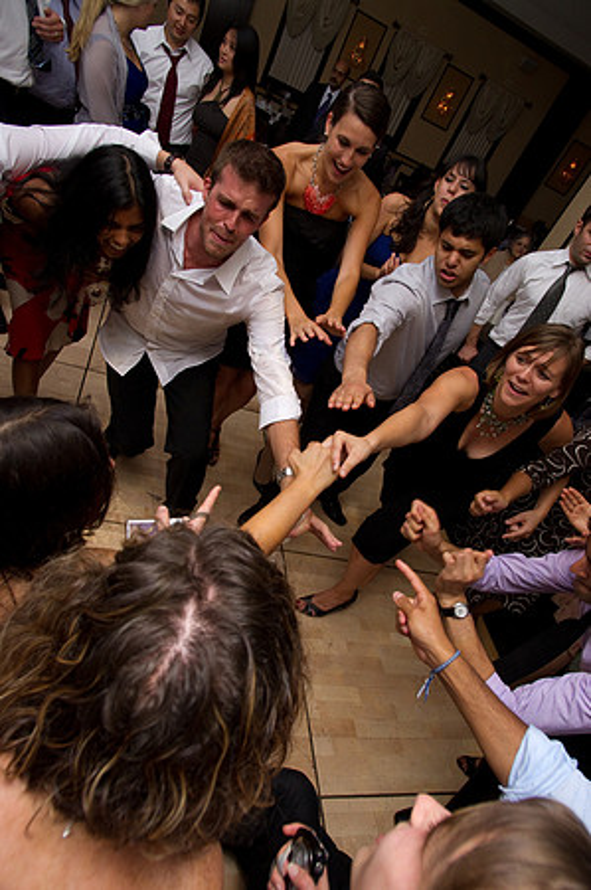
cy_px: 445
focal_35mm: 21
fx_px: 518
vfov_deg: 81.3
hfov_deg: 59.4
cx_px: 296
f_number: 6.3
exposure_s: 1/180
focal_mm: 14
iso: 800
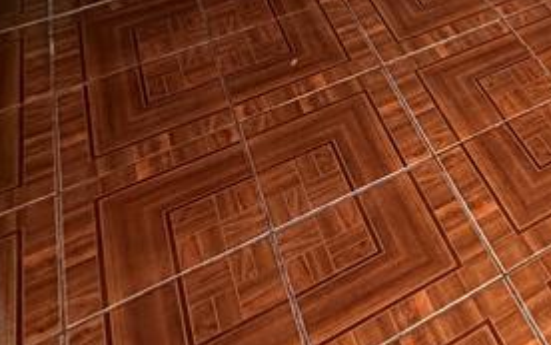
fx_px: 827
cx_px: 639
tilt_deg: -11.6
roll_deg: -4.5
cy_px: -339
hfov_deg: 31.6
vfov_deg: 17.3
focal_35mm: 55
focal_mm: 2.22
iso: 160
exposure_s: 1/99
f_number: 2.2
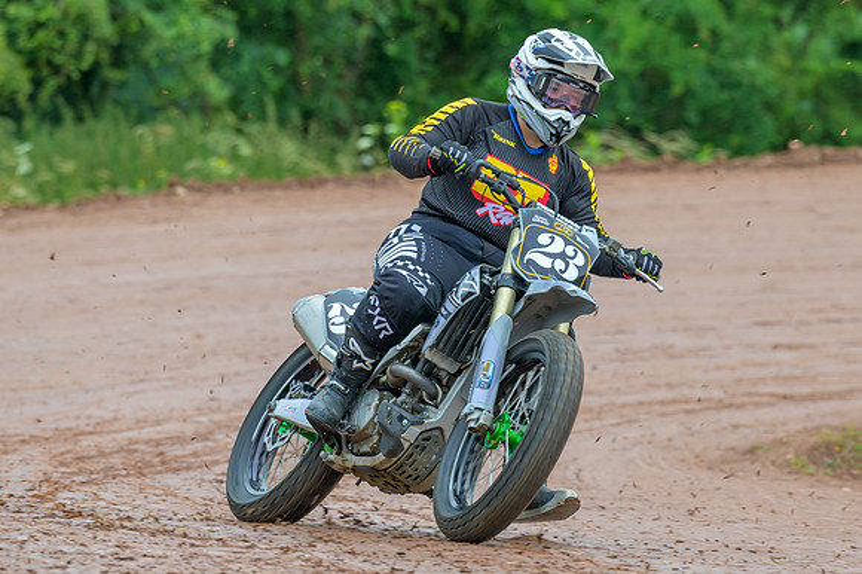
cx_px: 502
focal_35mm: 402
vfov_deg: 3.4
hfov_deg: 5.1
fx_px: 9630
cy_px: 352
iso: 160
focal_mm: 200
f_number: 4
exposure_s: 1/400
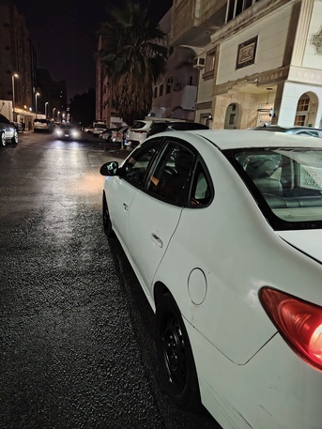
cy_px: 214
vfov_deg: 71.6
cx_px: 161
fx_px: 298
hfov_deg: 56.8
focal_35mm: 24
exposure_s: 1/20
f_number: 1.75
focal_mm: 5.25
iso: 981
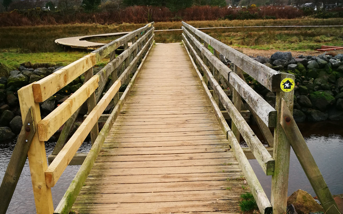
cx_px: 168
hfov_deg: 50.4
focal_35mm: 39
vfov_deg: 32.7
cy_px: 128
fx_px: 365
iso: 50
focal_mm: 4.5
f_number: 2.2
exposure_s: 1/124
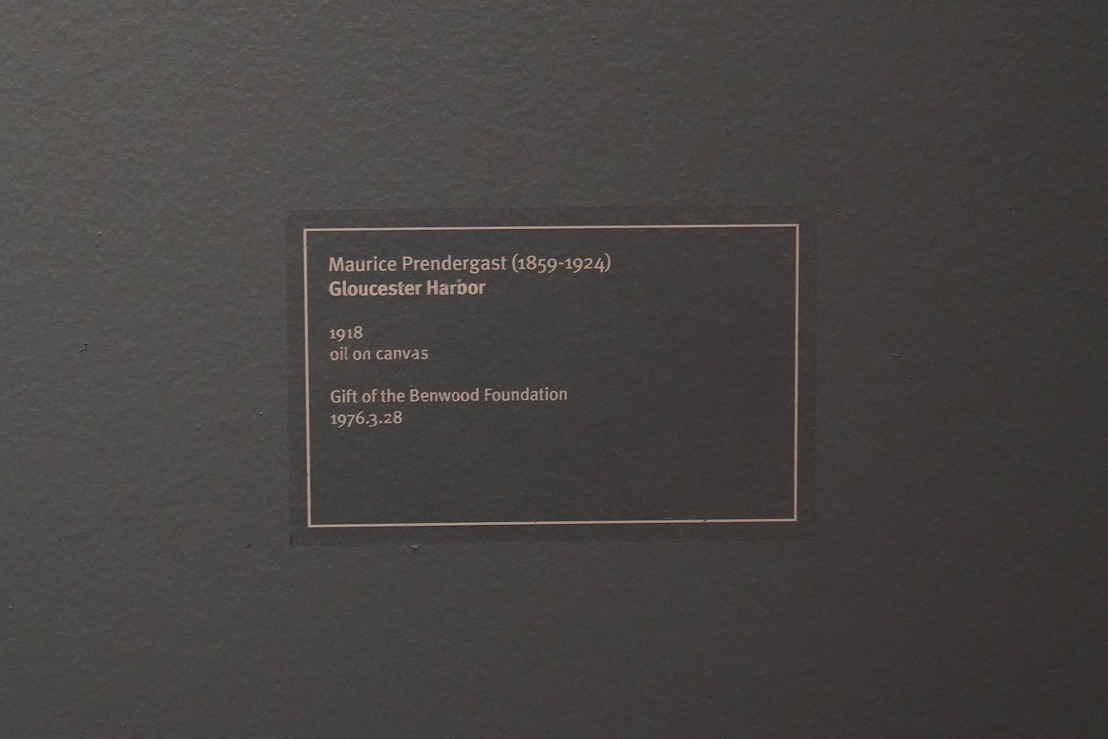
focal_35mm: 53
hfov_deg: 37.5
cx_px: 554
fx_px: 1631
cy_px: 370
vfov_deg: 25.5
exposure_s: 1/100
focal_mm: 53
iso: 6400
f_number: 5.6
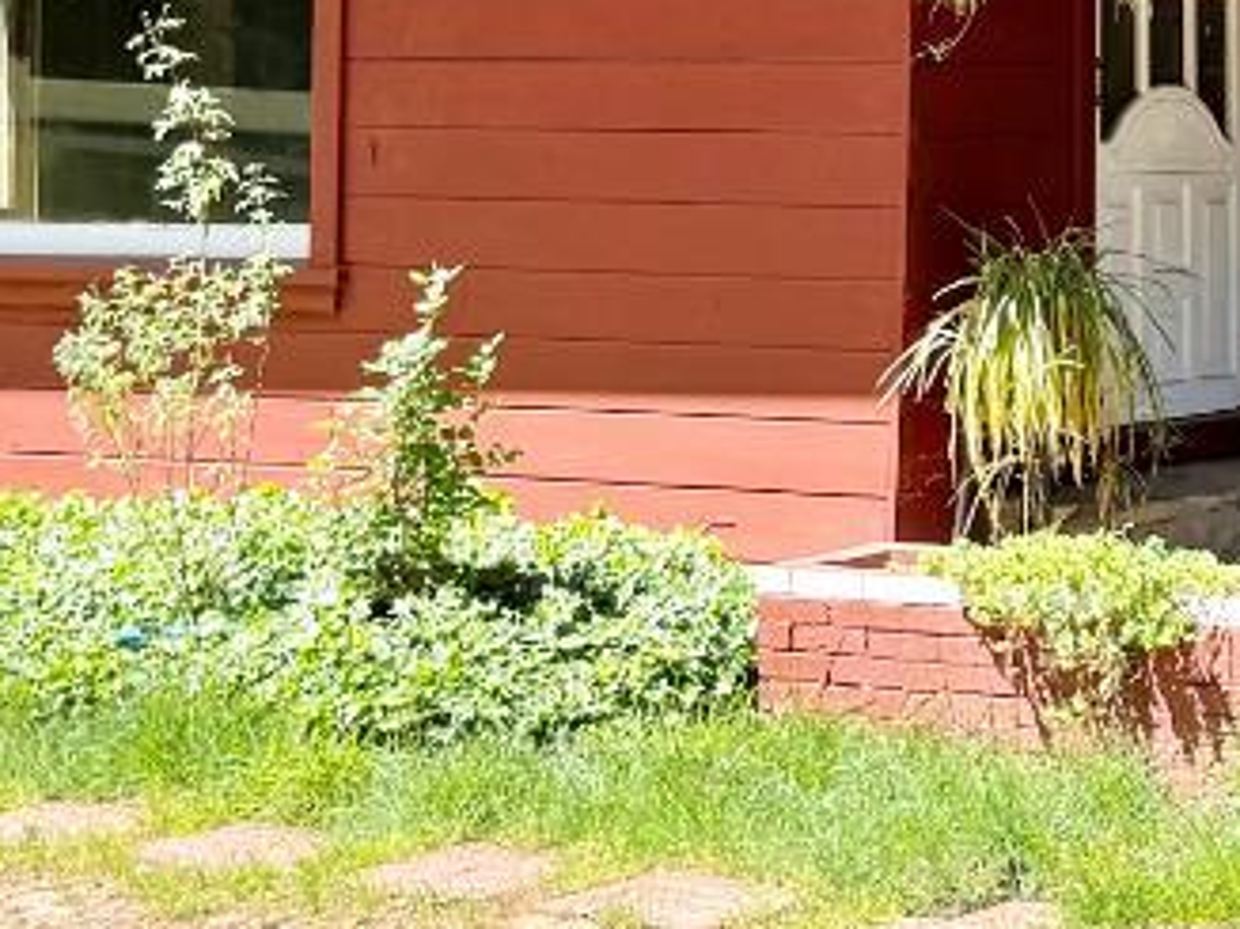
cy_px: 36
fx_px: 3939
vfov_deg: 13.3
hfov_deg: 17.4
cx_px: 1320
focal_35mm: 110
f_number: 1.78
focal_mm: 6.76
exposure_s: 1/967
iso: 80
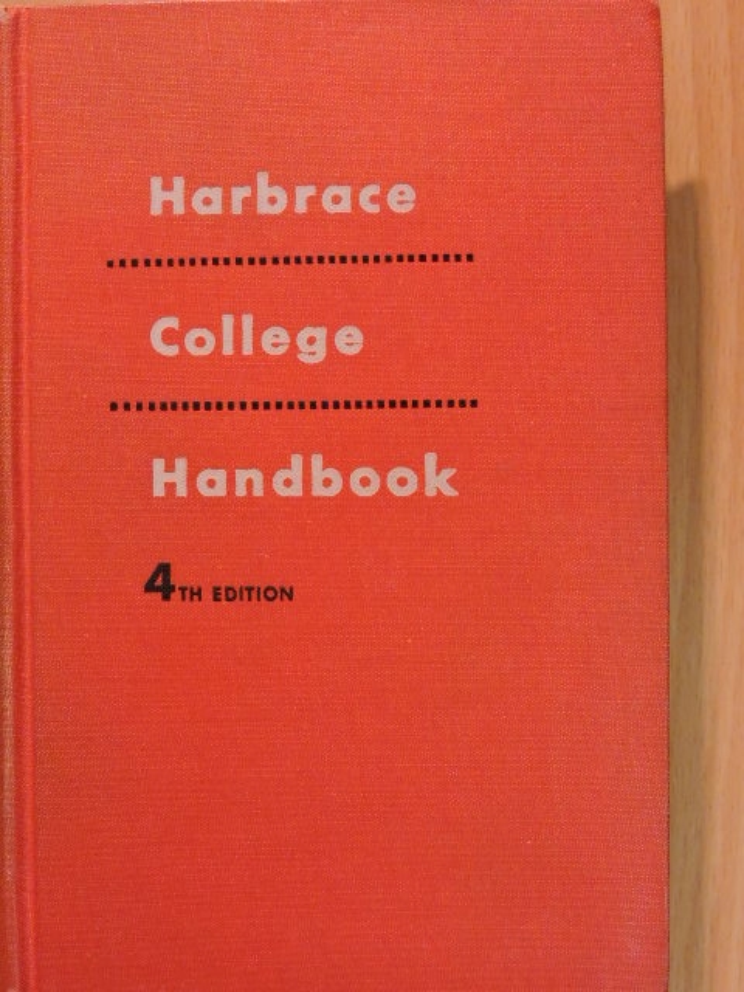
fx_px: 2006
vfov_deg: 27.8
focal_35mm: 70
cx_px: 372
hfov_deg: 21.0
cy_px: 496
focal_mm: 12.5
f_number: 4.5
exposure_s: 1/80
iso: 1400
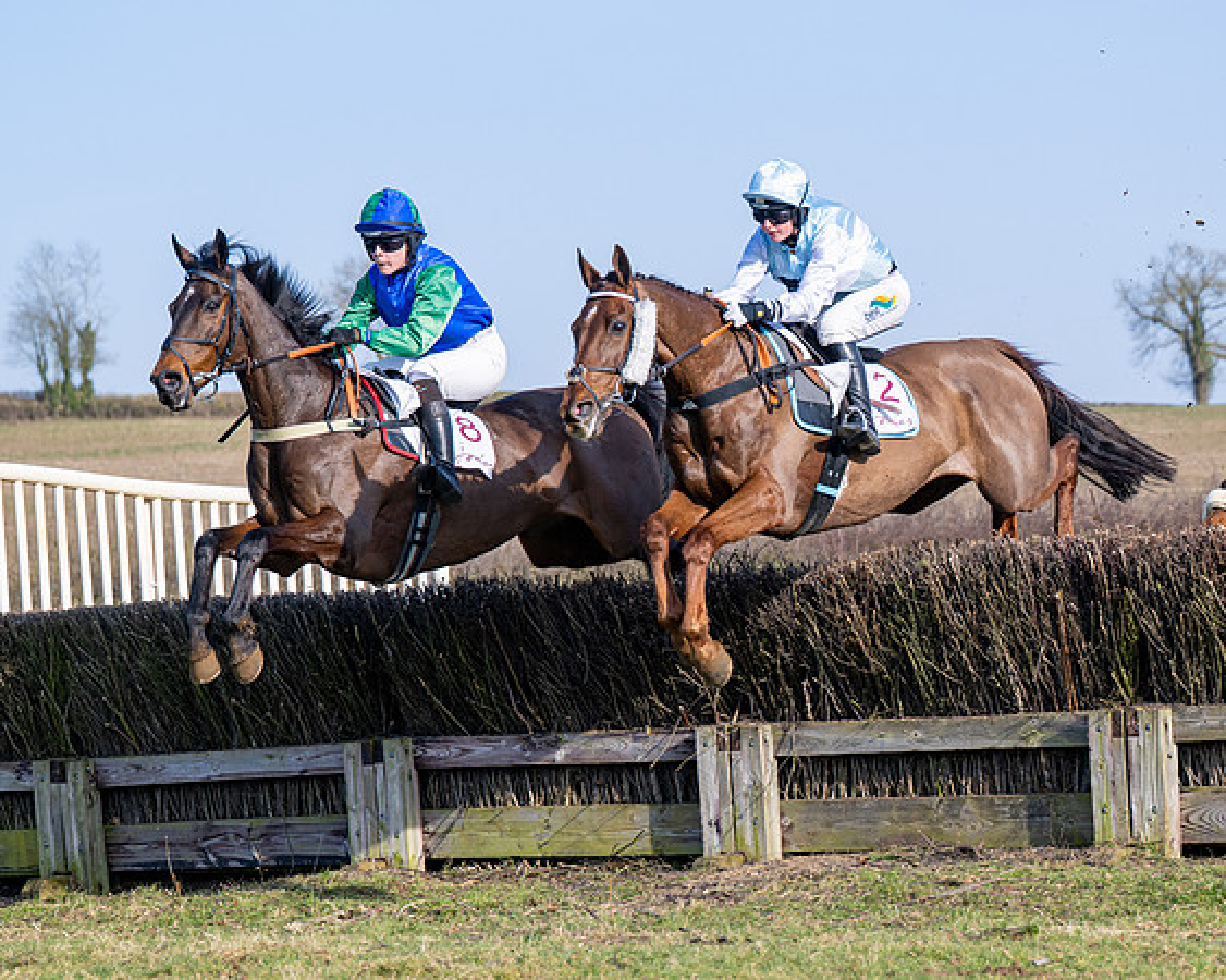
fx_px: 4929
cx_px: 687
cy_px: 579
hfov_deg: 14.2
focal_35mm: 136
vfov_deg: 11.4
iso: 160
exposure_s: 1/2000
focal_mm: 92
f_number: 4
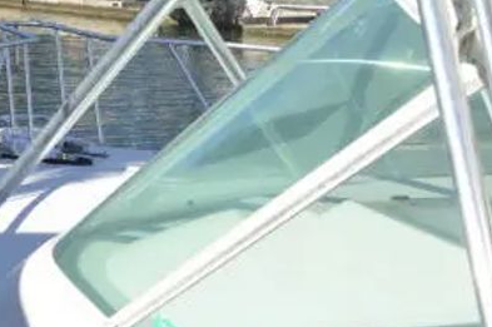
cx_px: -104
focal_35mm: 86
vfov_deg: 15.7
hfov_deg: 21.9
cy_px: 65
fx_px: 1174
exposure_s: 1/250
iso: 110
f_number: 8
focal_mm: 22
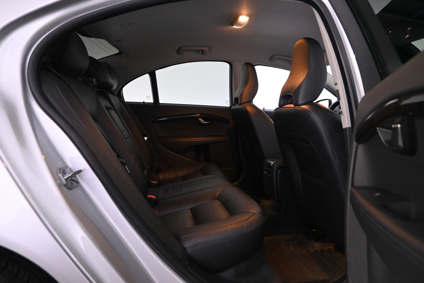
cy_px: 142
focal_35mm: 24
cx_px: 212
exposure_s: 1/80
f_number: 4
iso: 5000
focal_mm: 16
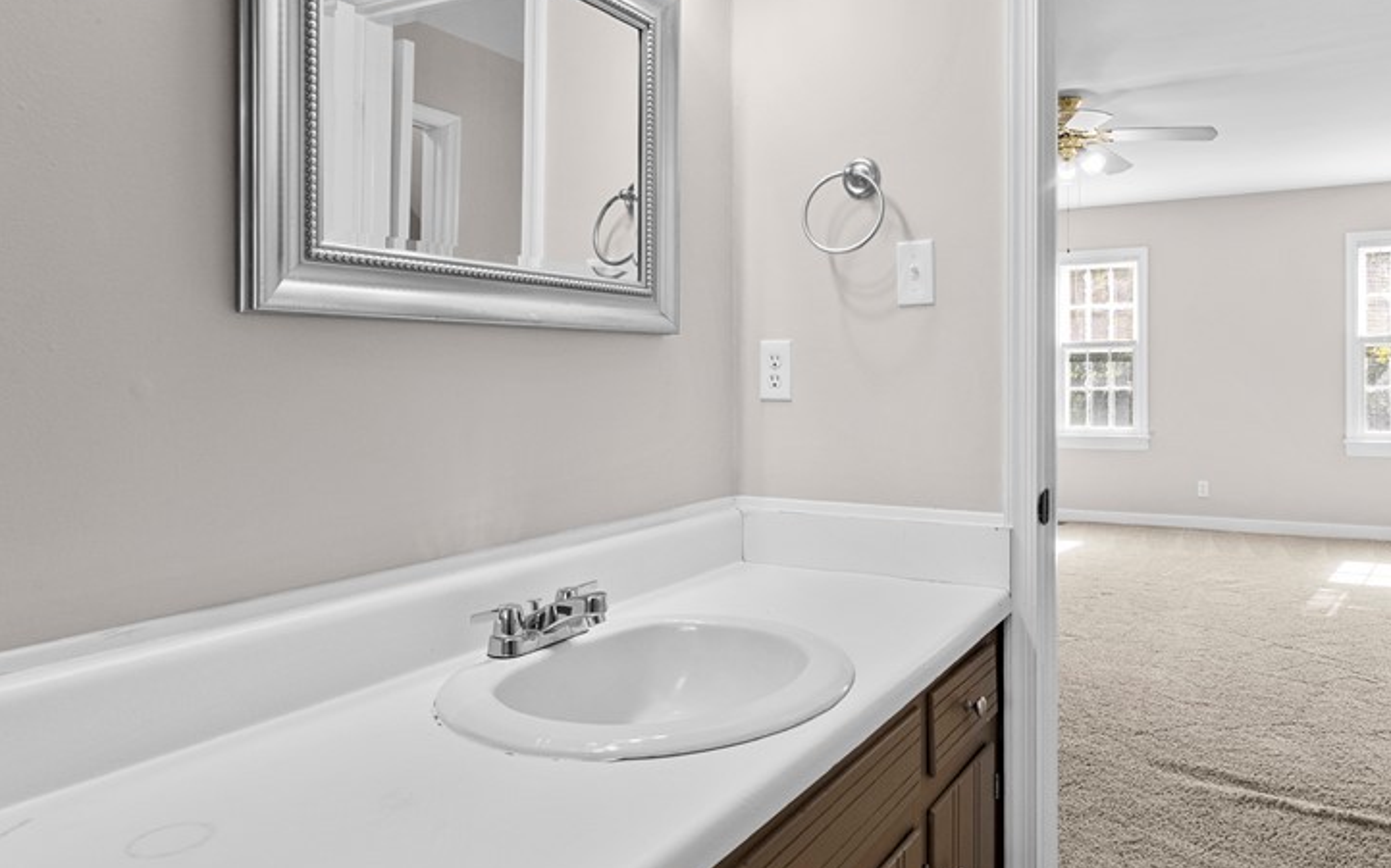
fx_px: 895
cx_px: 873
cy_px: 360
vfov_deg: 51.5
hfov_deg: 74.4
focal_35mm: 24
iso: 1600
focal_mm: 15.4
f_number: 9
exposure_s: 1/30
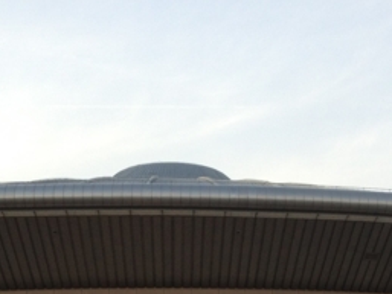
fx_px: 1235
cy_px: 454
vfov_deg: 12.8
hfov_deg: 18.0
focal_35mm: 109
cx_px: 267
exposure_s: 1/255
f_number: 2.4
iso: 64
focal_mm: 4.28
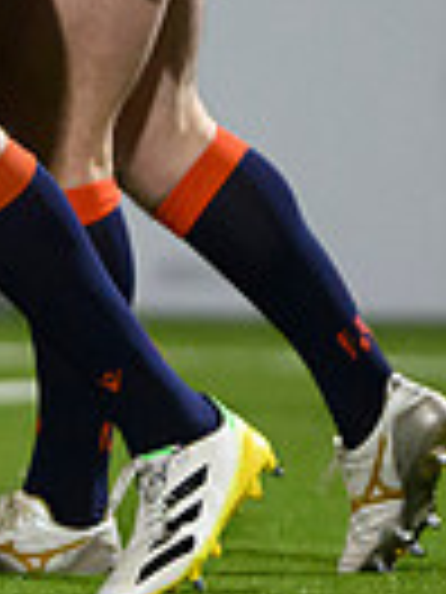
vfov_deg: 0.7
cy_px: 0
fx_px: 45799
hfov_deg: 0.6
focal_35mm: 2666
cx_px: -527
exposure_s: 1/800
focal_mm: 400
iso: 4000
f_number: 3.2
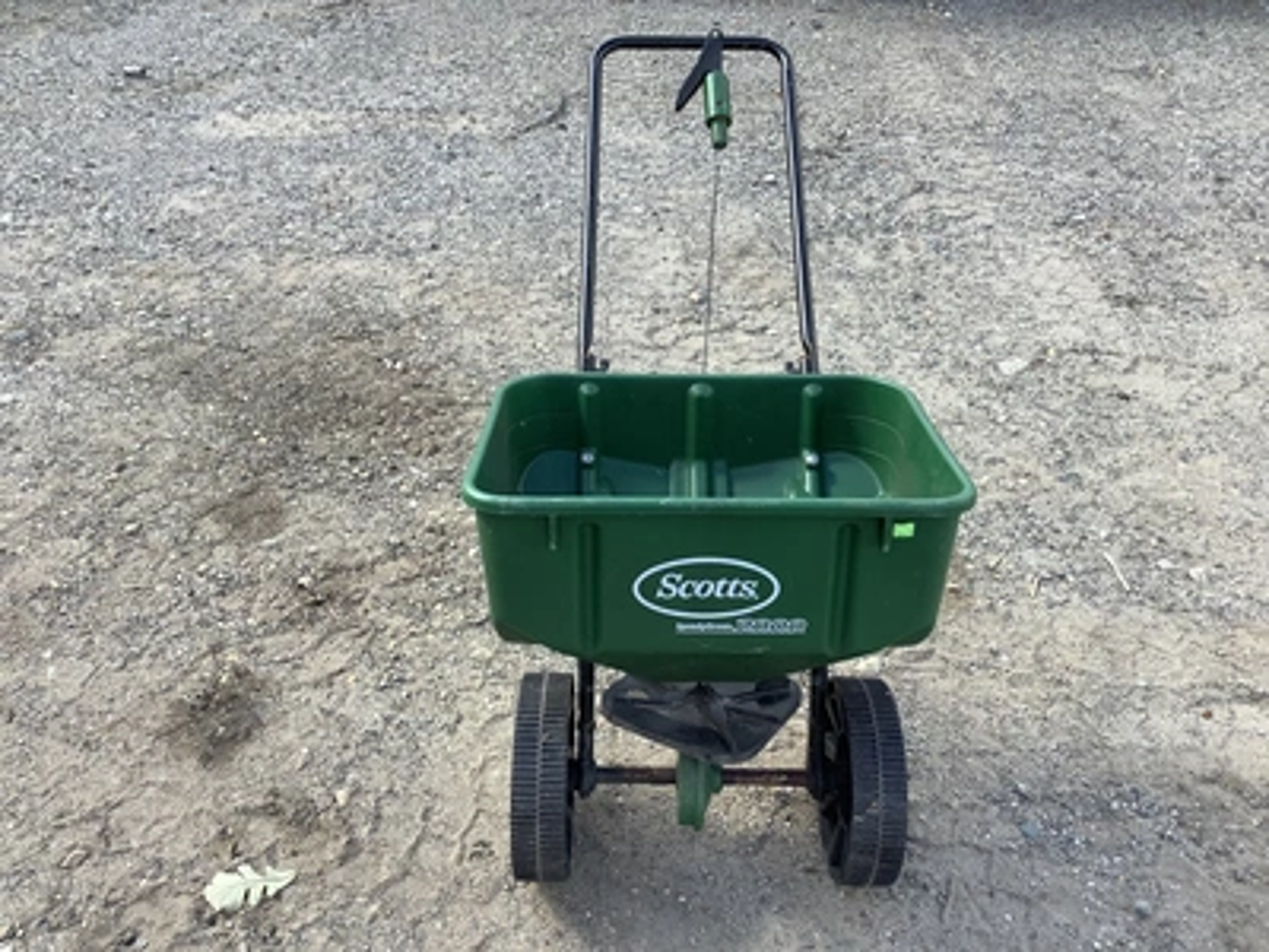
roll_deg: -1.1
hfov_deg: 58.4
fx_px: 1136
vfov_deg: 45.4
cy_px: 476
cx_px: 634
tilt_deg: -35.1
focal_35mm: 31
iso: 25
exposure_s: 1/362
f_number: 2.4
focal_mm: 3.3
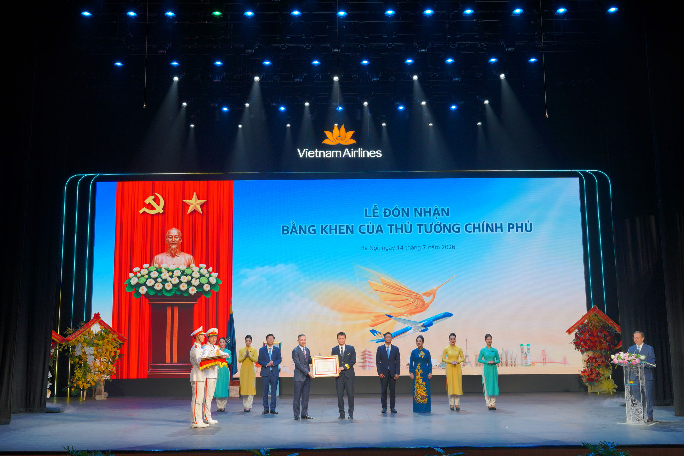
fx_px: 705
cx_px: 342
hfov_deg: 51.8
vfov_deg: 35.8
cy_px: 228
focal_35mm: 37
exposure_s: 1/125
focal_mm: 37.1
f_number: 7.1
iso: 800
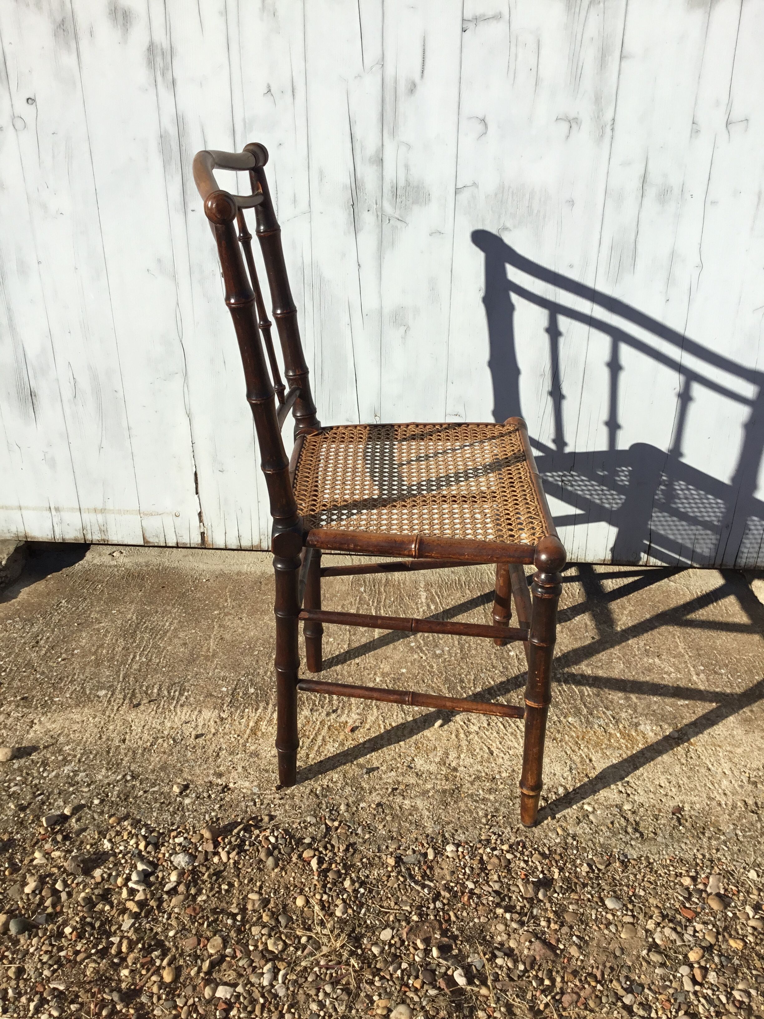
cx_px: 382
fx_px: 912
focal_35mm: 31
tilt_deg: -25.6
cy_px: 510
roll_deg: +0.5
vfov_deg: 58.4
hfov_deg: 45.4
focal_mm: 3.3
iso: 25
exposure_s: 1/1597
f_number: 2.4
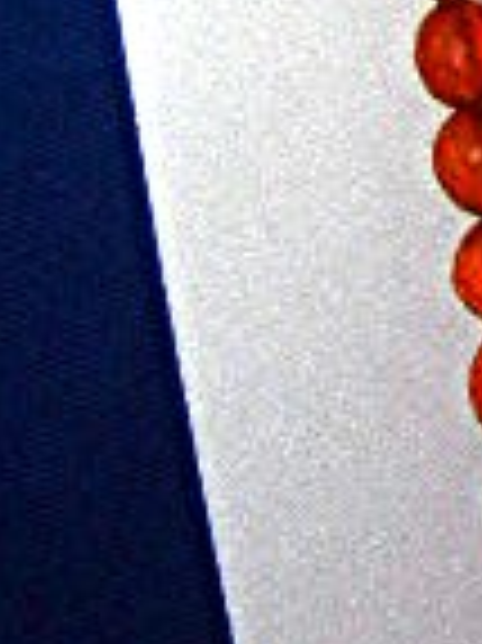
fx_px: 2826
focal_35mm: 152
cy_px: -86
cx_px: 1000
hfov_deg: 9.1
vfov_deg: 12.7
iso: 230
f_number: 7.2
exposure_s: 1/158
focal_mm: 6.2
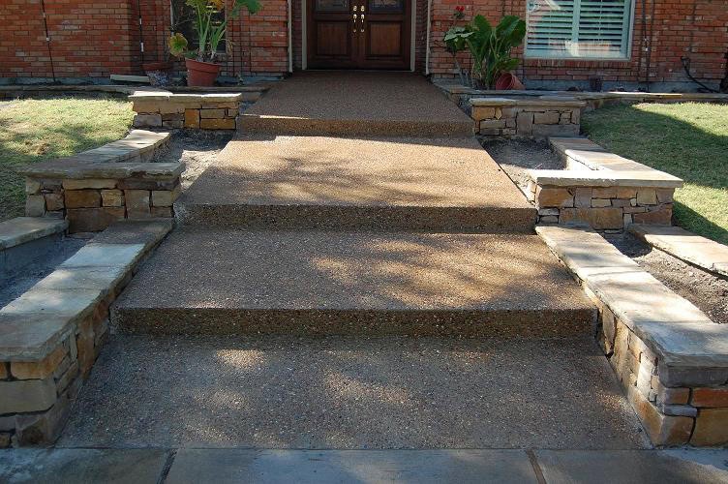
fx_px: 727
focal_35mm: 36
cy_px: 242
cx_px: 364
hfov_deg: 53.2
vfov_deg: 36.8
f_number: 4
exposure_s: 1/500
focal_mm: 24
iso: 200
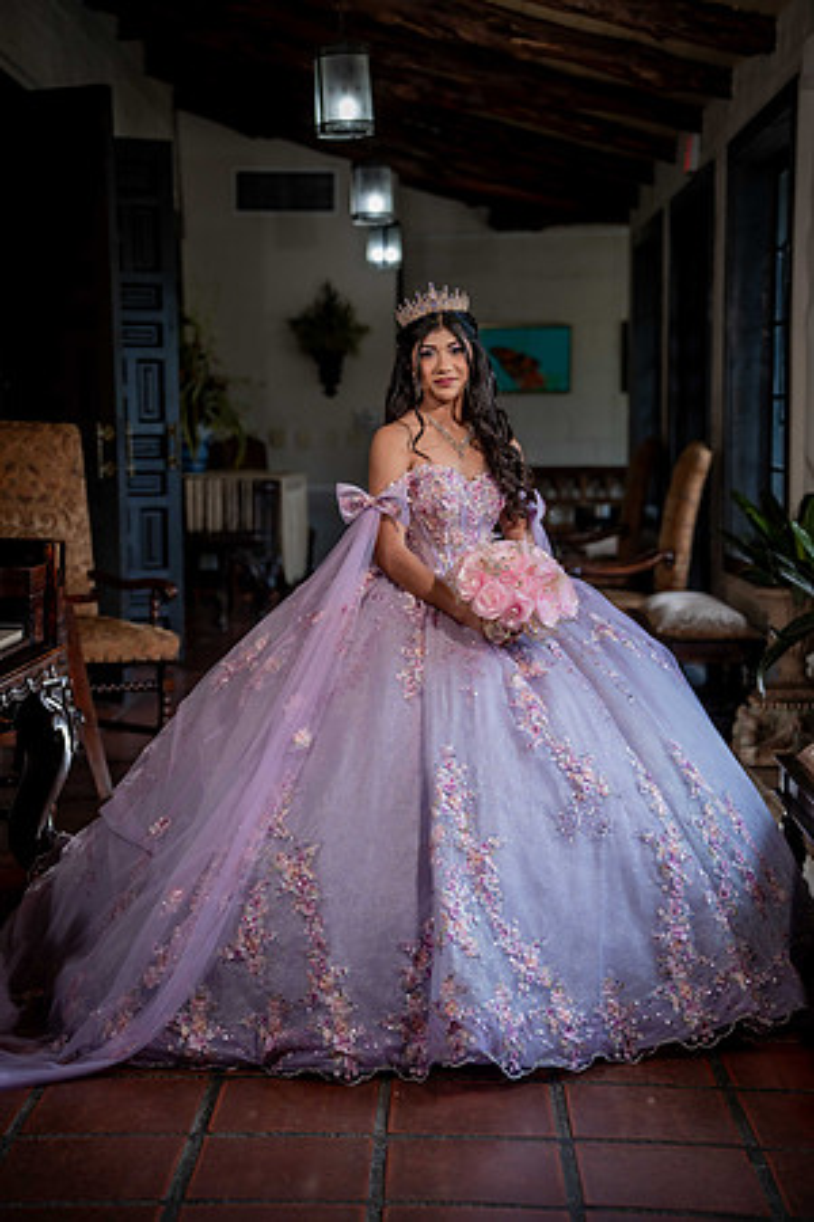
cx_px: 407
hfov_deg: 21.2
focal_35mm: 64
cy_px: 611
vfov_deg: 31.4
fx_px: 2170
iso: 400
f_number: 2.8
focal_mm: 64
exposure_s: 1/400
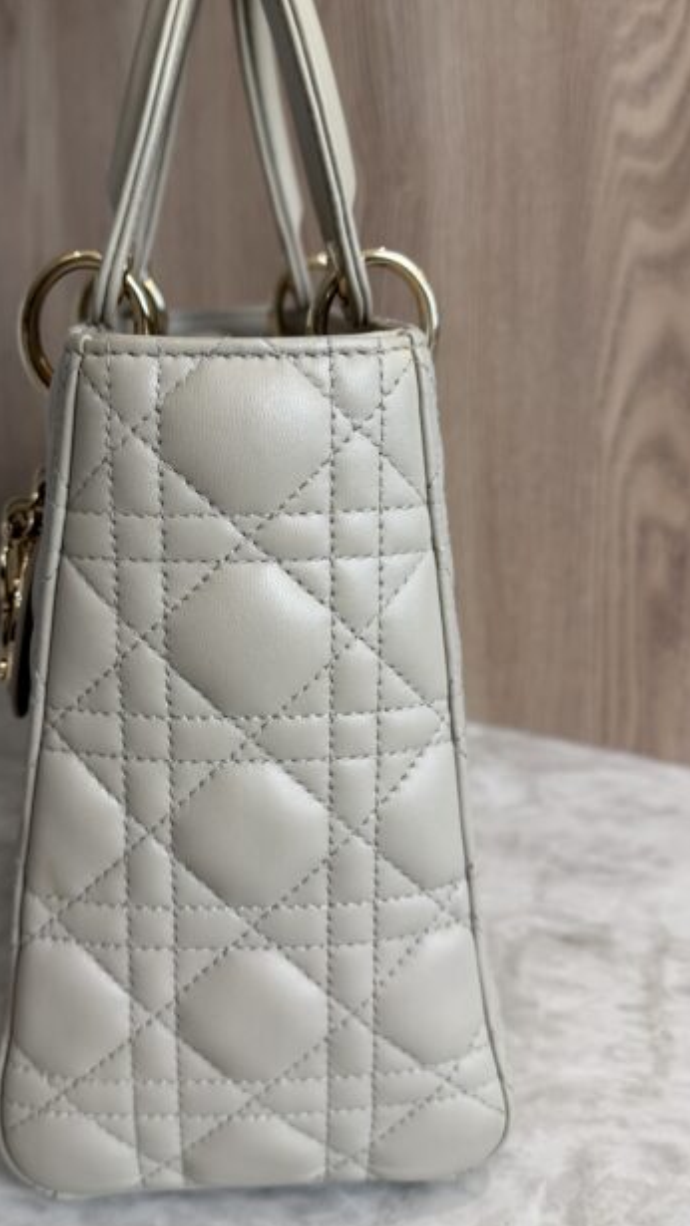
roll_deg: +2.4
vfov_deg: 58.0
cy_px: 568
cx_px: 235
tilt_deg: -14.5
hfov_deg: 34.4
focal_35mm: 34
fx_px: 1106
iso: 80
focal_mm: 6.76
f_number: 1.78
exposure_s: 1/120
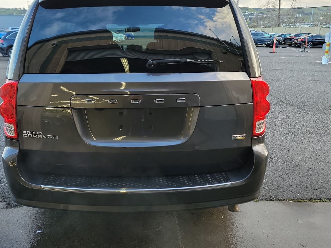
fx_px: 277
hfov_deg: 61.2
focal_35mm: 29
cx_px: 134
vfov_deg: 48.0
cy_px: 103
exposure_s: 1/59
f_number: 1.8
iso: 61
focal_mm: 6.7
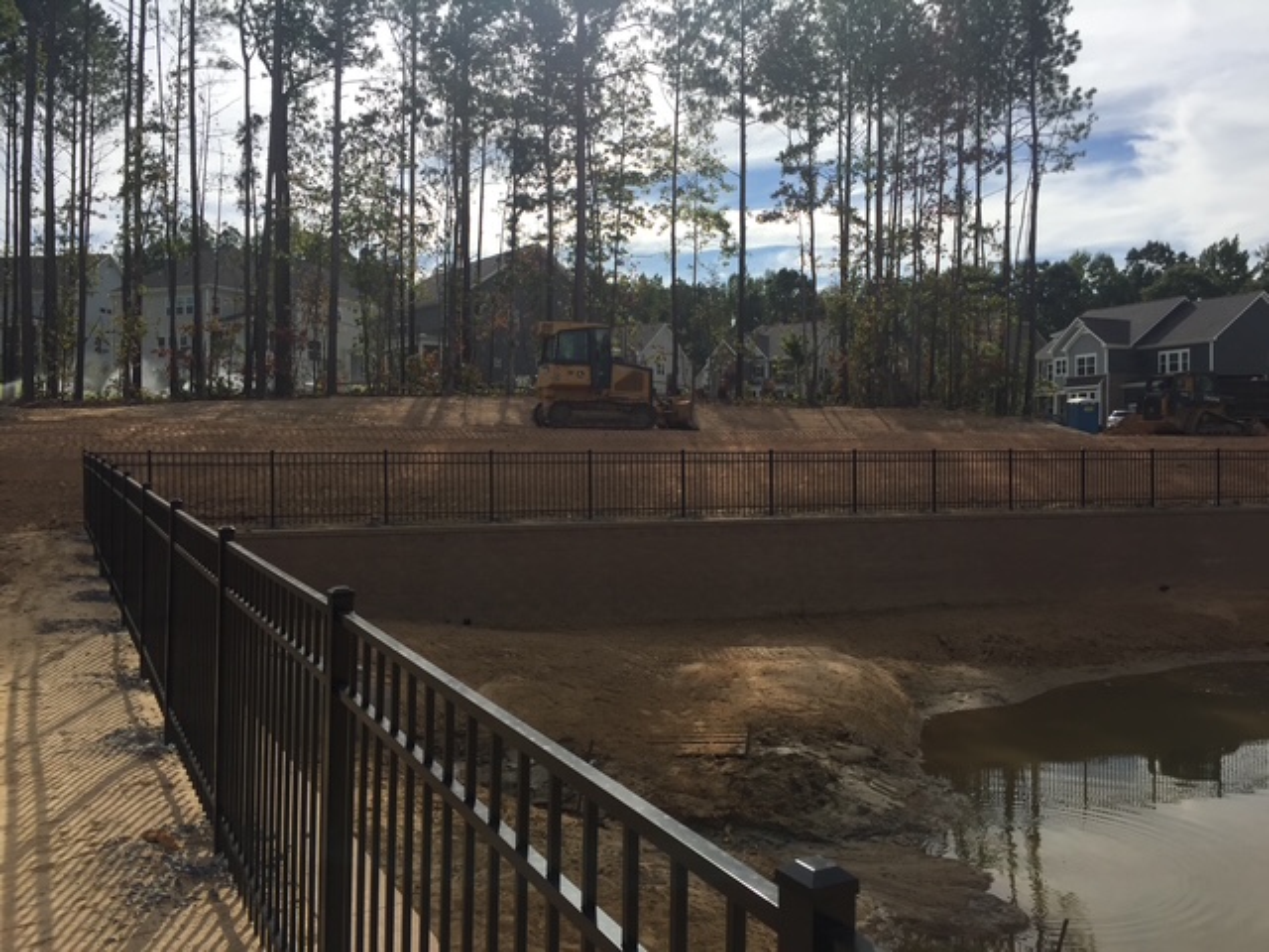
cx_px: 634
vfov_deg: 48.2
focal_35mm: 29
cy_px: 476
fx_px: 1063
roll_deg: -0.4
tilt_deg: +0.5
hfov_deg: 61.7
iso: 32
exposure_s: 1/3300
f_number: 2.2
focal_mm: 4.15
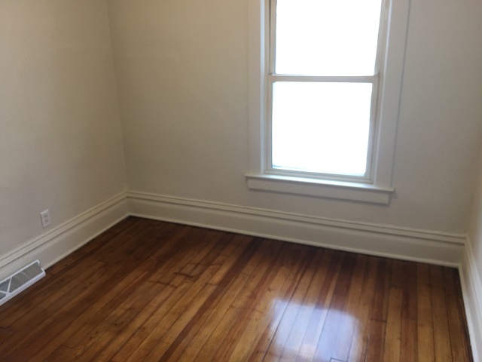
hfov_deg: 61.7
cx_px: 241
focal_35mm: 29
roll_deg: +1.2
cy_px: 181
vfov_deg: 48.2
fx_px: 404
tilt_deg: -16.7
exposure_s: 1/15
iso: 32
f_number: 2.2
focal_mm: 4.15
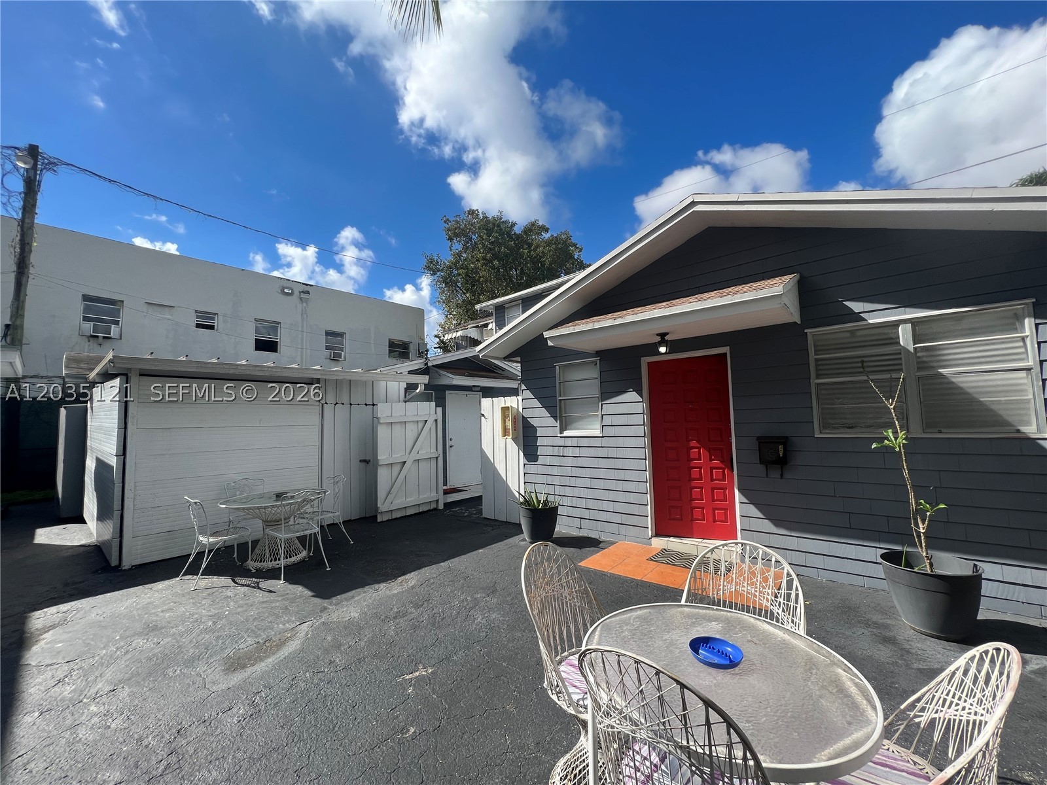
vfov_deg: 89.9
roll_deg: +2.0
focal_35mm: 13
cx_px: 524
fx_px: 393
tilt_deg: +3.7
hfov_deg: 106.2
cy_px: 392
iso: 32
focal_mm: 1.57
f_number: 1.8
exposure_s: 1/1468
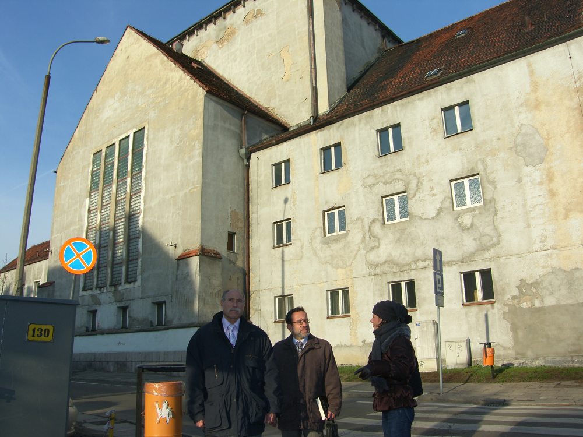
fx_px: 472
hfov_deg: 63.4
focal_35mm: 28
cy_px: 218
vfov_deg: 49.7
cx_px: 292
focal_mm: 7.4
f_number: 3.5
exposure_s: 1/1000
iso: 50
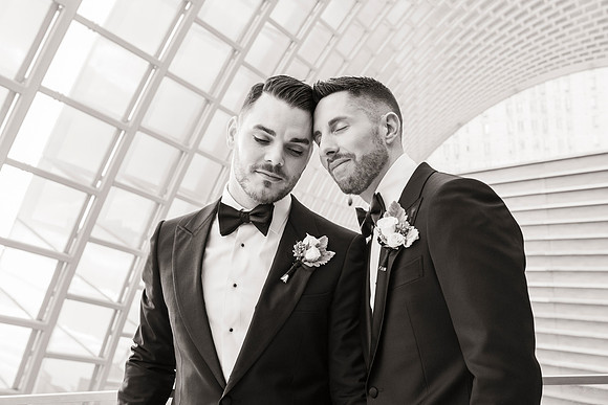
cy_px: 202
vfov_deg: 26.0
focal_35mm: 52
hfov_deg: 38.2
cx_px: 304
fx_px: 878
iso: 2000
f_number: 8
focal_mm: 52
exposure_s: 1/100
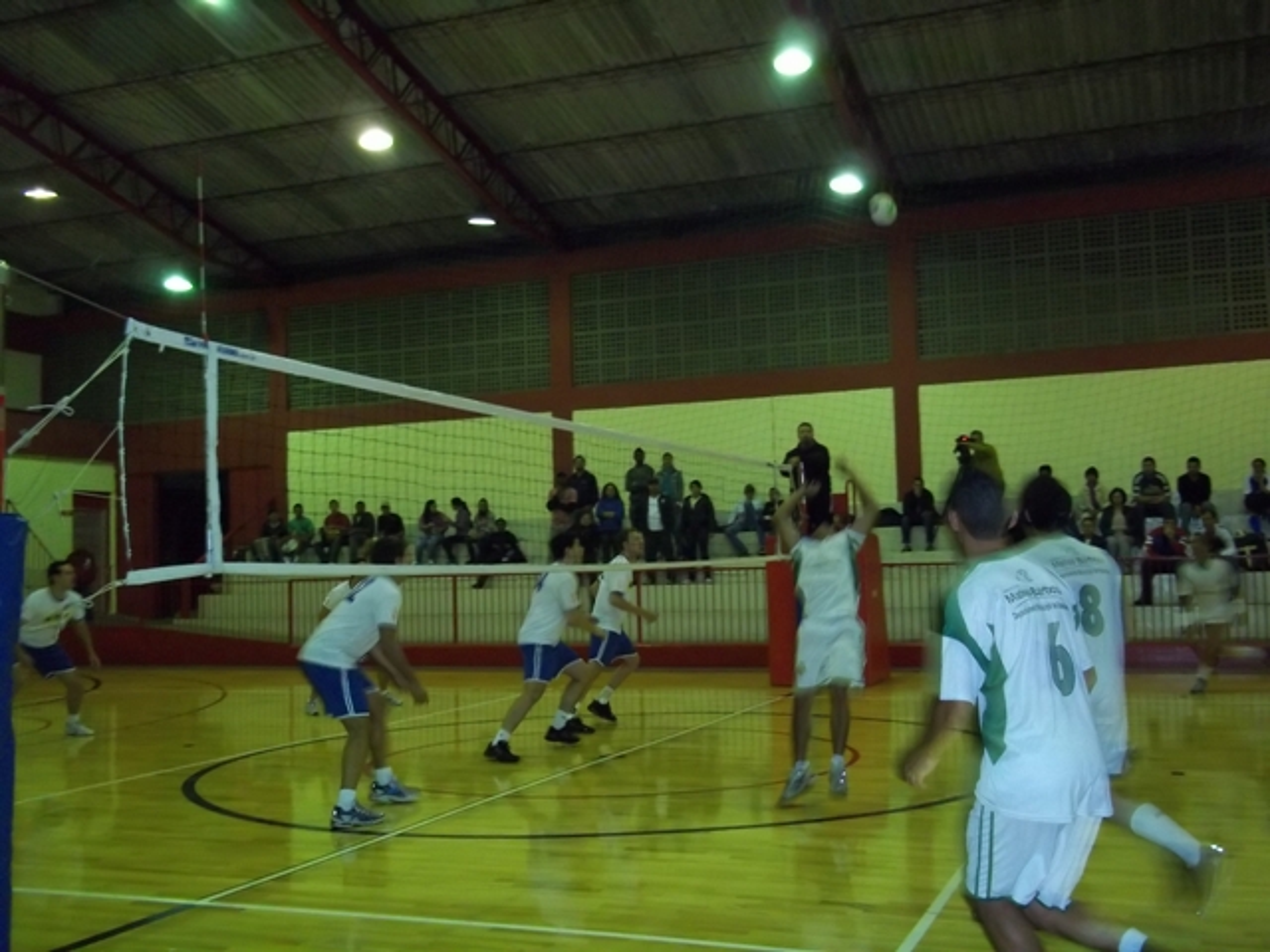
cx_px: 635
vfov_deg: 39.7
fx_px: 1321
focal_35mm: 36
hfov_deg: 51.4
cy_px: 476
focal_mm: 6.5
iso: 400
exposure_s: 1/30
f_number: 3.1
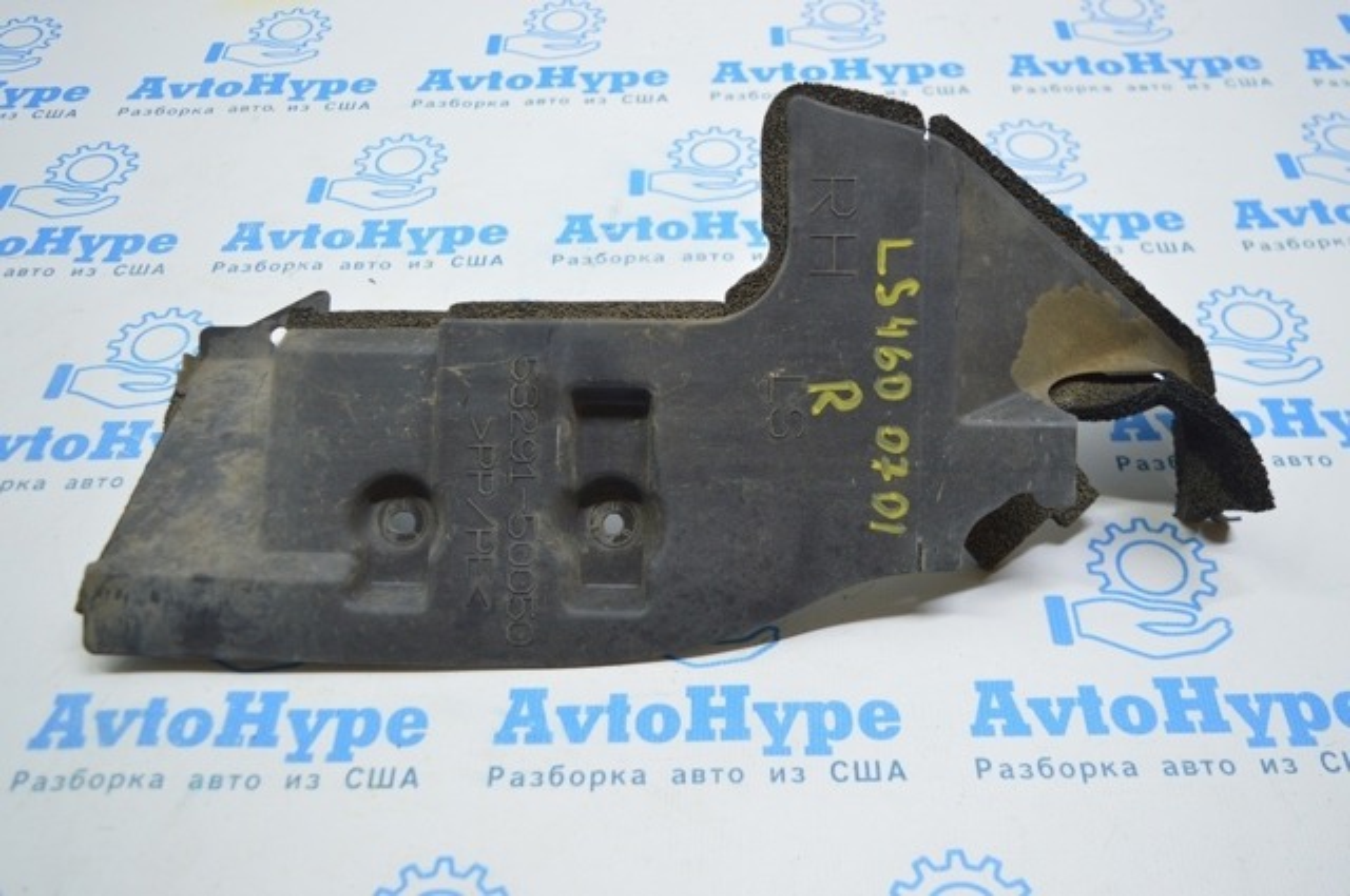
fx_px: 1348
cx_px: 675
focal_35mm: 36
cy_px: 448
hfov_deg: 53.2
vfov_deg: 36.8
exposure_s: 1/50
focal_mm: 24
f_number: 4
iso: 400
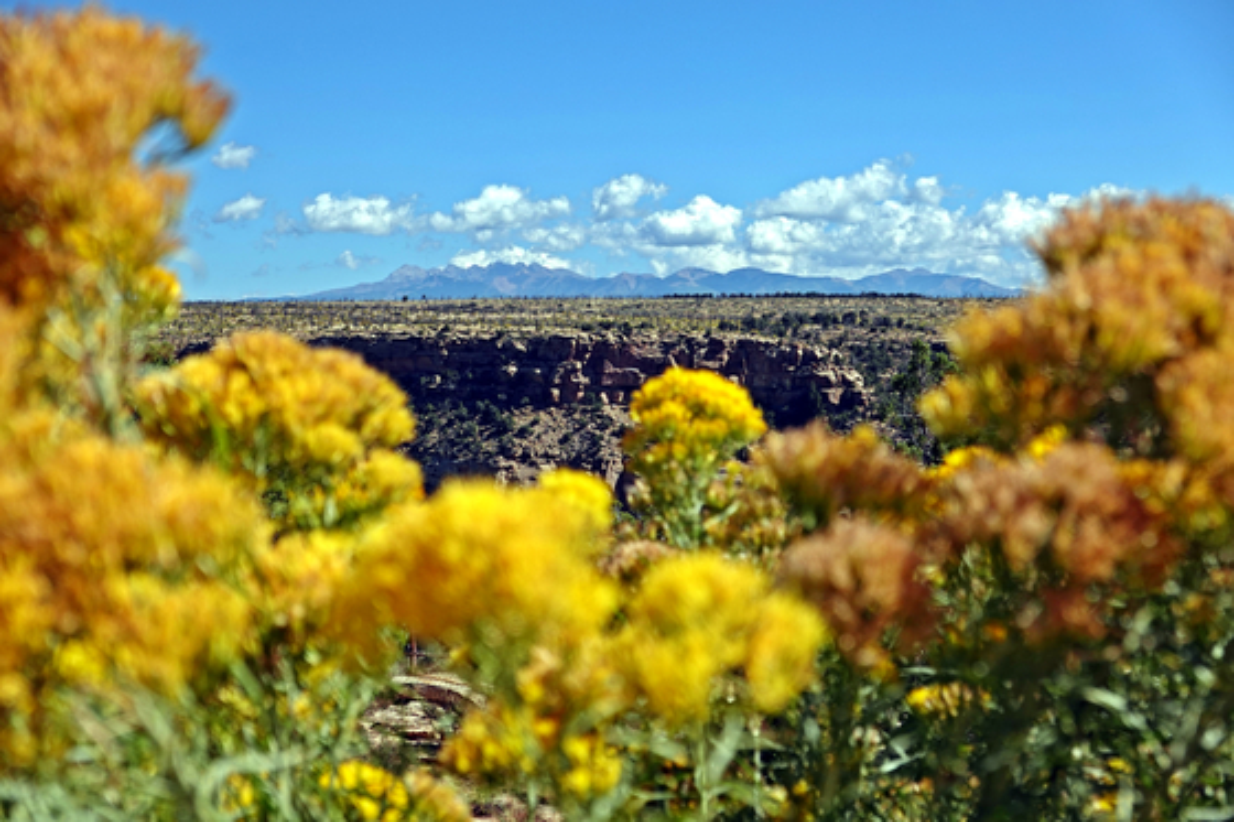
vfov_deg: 16.8
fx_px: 2776
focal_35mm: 81
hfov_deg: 25.1
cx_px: 617
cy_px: 411
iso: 125
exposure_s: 1/800
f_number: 5.6
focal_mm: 29.67
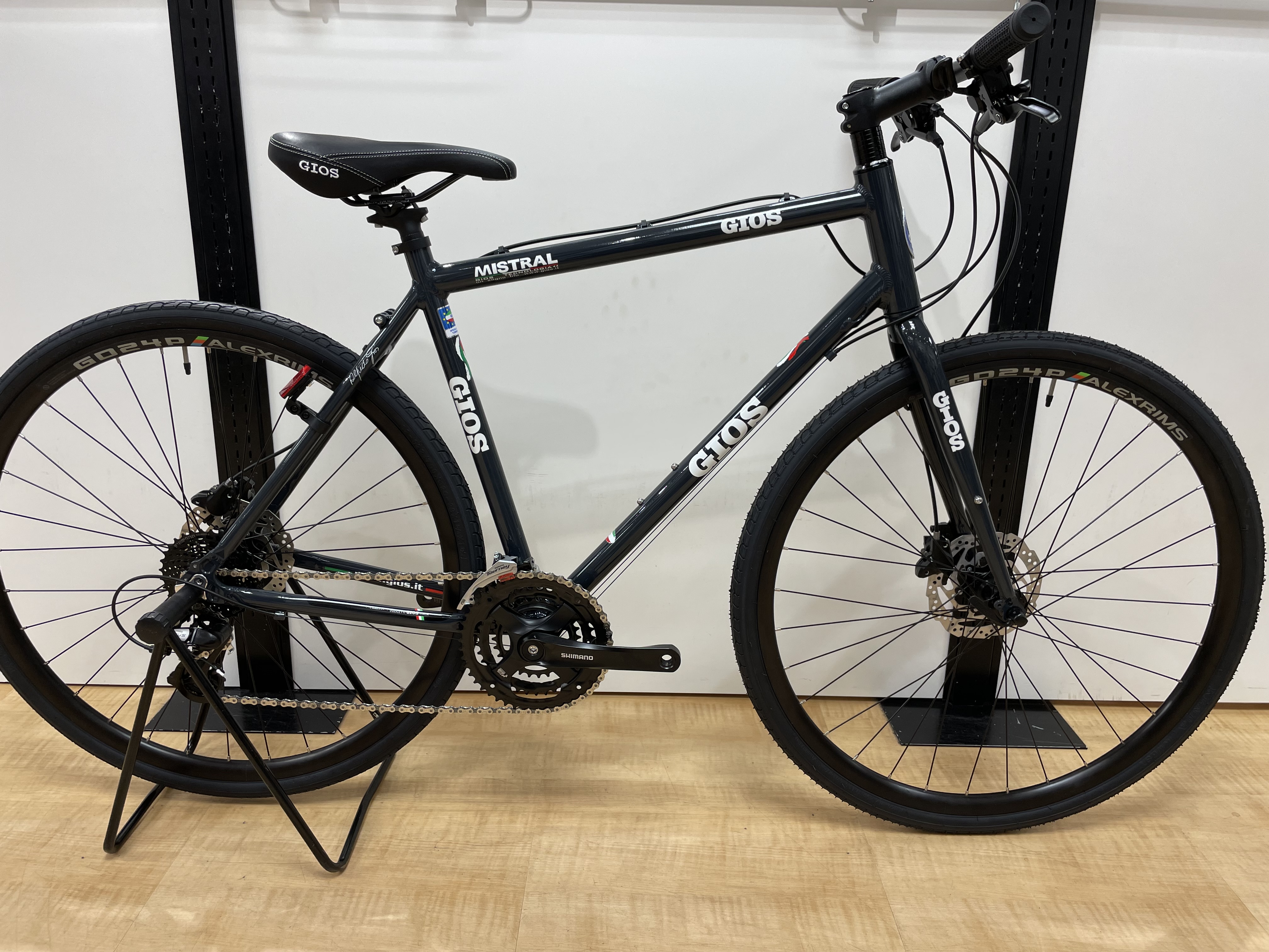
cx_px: 634
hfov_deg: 67.3
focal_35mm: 26
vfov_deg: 53.1
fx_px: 953
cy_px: 476
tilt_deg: -17.3
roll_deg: -0.5
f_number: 1.6
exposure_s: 1/120
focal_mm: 4.2
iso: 50
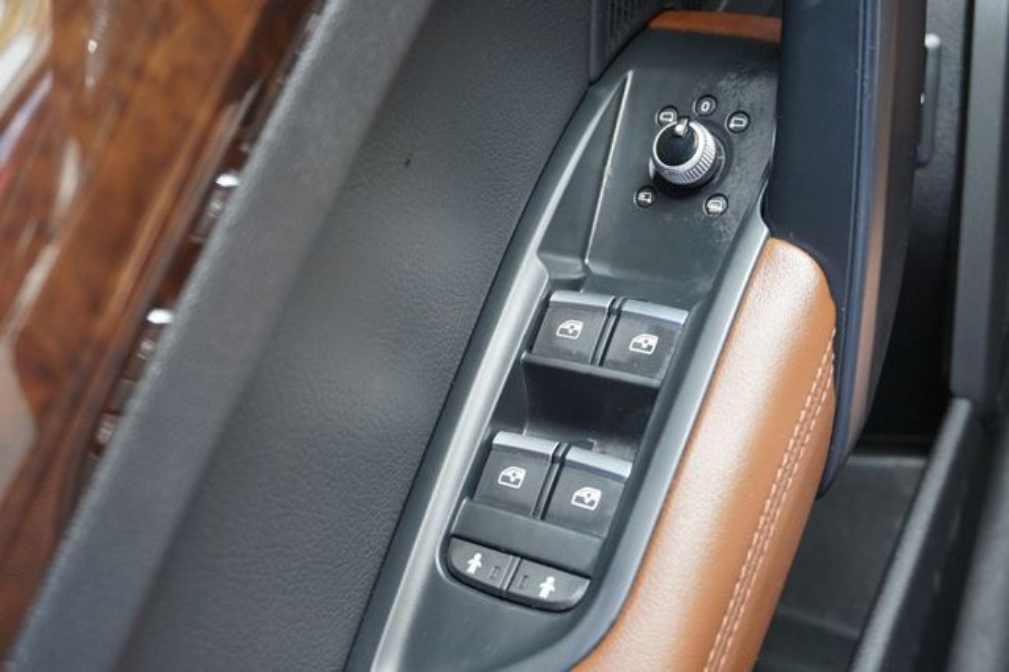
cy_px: 336
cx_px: 504
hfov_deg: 49.6
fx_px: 1092
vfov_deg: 34.2
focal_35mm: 39
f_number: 4.5
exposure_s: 1/60
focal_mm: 26
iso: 640
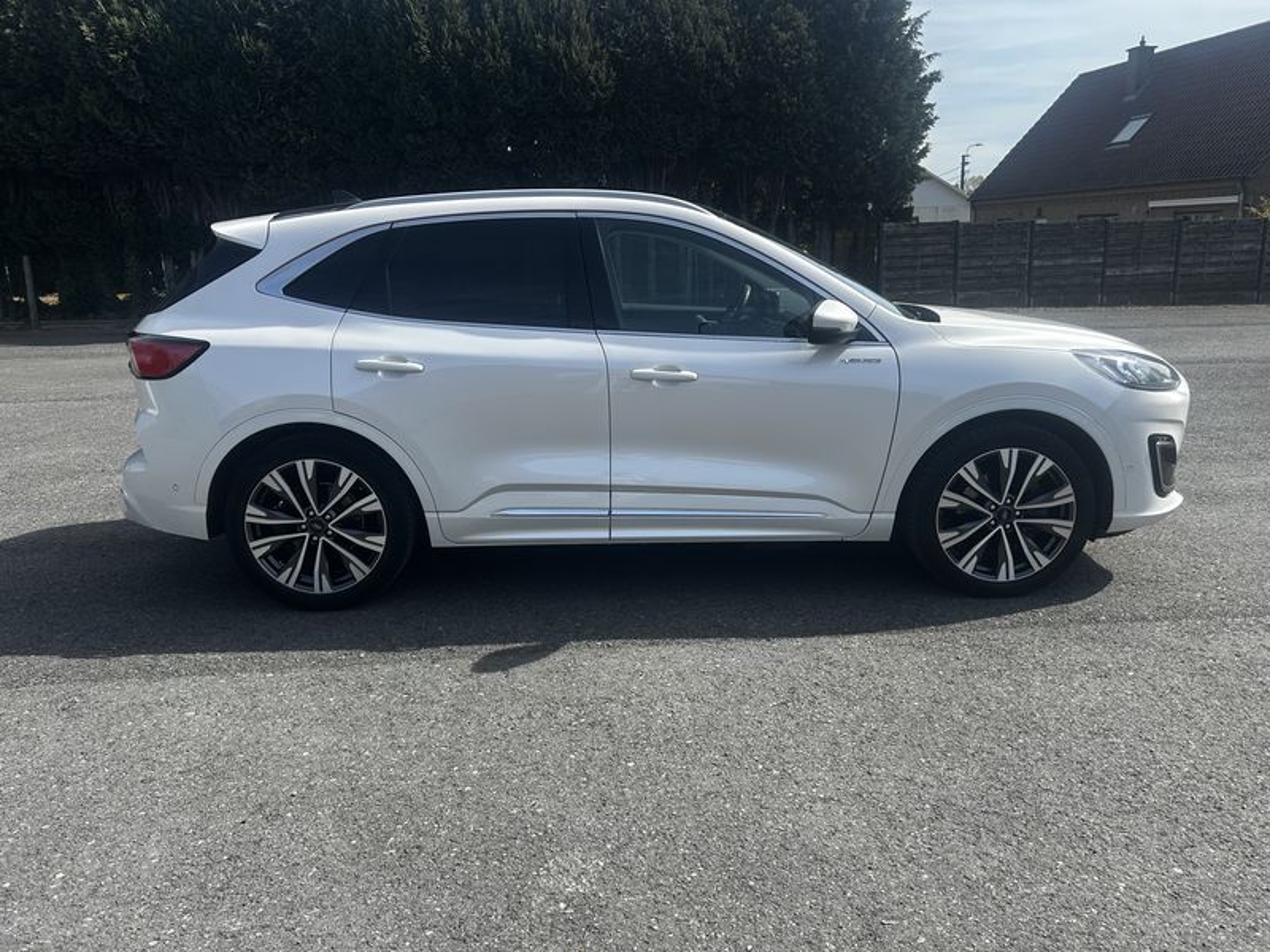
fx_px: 954
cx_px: 635
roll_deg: +2.6
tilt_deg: -14.1
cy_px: 476
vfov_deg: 53.1
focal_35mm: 26
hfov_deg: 67.3
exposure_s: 1/2632
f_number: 1.5
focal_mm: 5.7
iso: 50
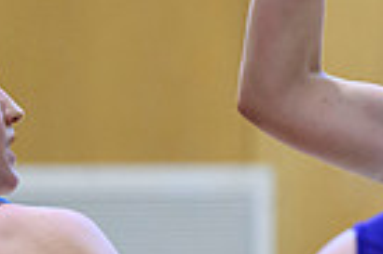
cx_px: 820
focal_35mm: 801
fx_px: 8512
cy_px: 209
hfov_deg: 2.6
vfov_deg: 1.7
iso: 4000
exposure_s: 1/1000
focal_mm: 140
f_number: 3.2
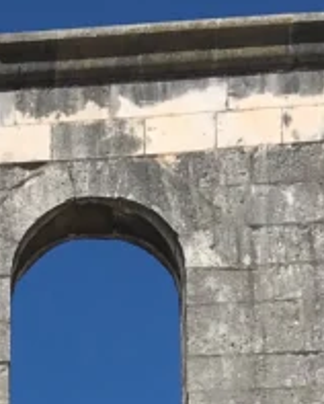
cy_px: 956
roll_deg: -2.6
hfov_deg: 10.3
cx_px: -248
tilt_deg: +14.1
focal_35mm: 142
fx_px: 1699
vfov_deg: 11.4
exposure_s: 1/4808
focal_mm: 3.99
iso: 20
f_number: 1.8
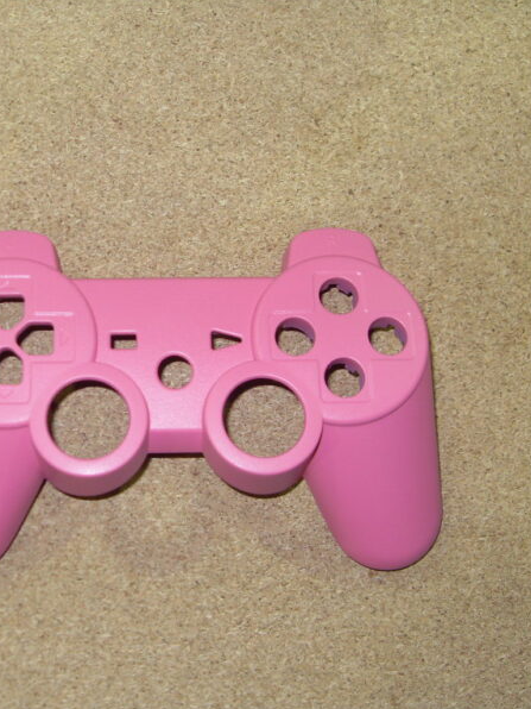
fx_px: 961
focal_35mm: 47
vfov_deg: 40.4
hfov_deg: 30.6
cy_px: 356
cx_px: 162
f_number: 2.8
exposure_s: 1/45
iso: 100
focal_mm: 6.3
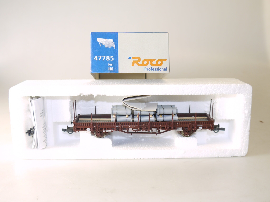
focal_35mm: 39
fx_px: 304
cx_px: 135
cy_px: 101
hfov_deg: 47.9
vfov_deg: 36.8
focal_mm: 14
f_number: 3.5
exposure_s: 1/60
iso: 100
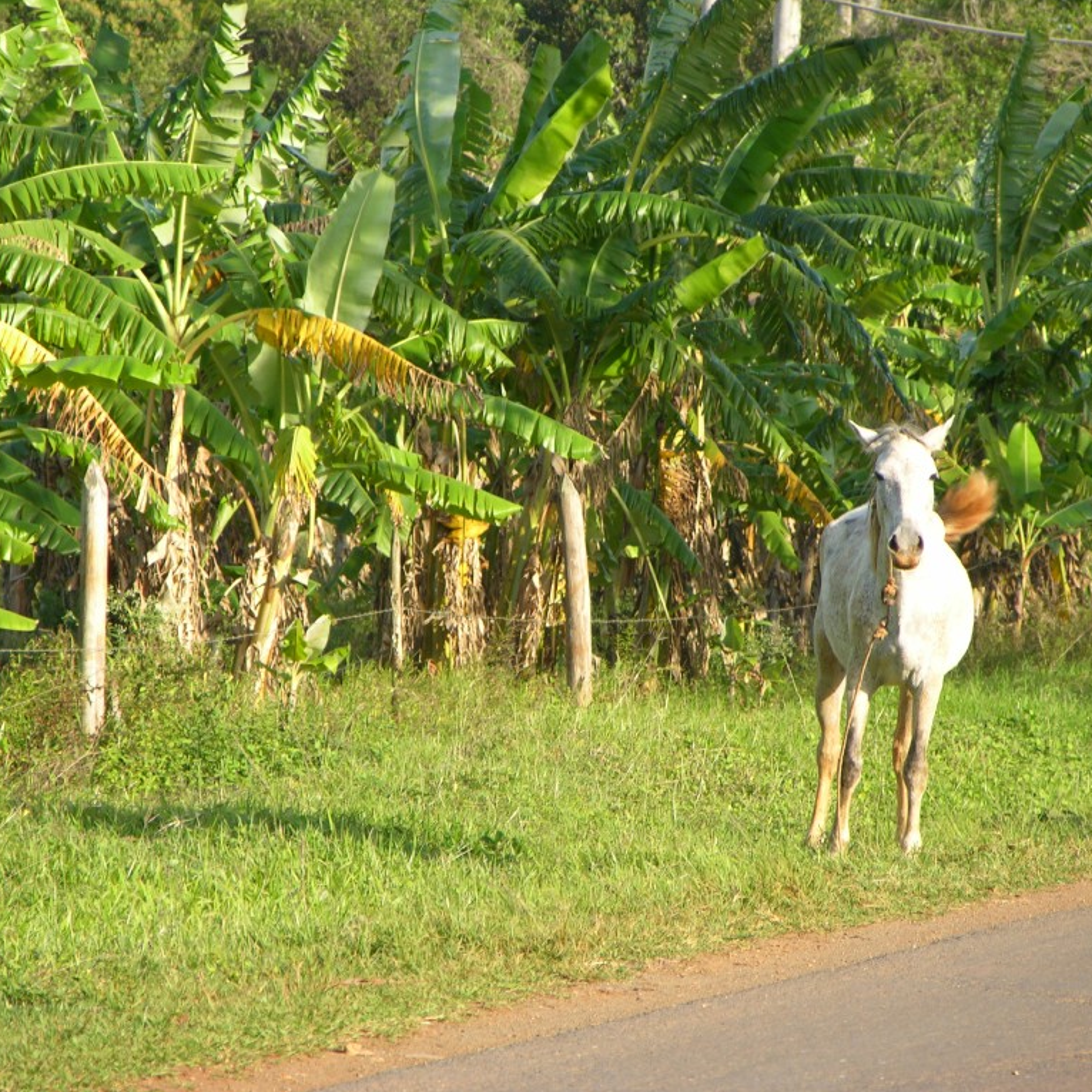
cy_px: 546
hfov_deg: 5.3
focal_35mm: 331
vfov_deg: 5.3
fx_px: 11814
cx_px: 577
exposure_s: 1/140
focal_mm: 71.2
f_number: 4.2
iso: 50
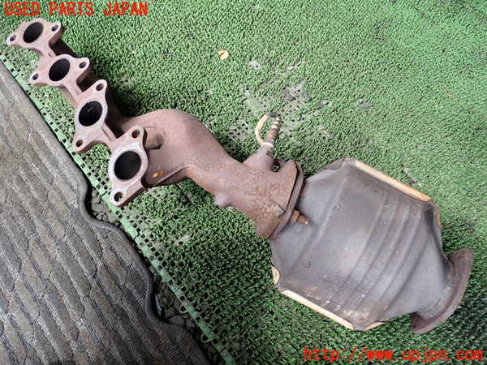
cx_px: 244
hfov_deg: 60.0
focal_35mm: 30
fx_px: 422
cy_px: 182
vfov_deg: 46.8
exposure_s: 1/125
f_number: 2.3
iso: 125
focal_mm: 5.4
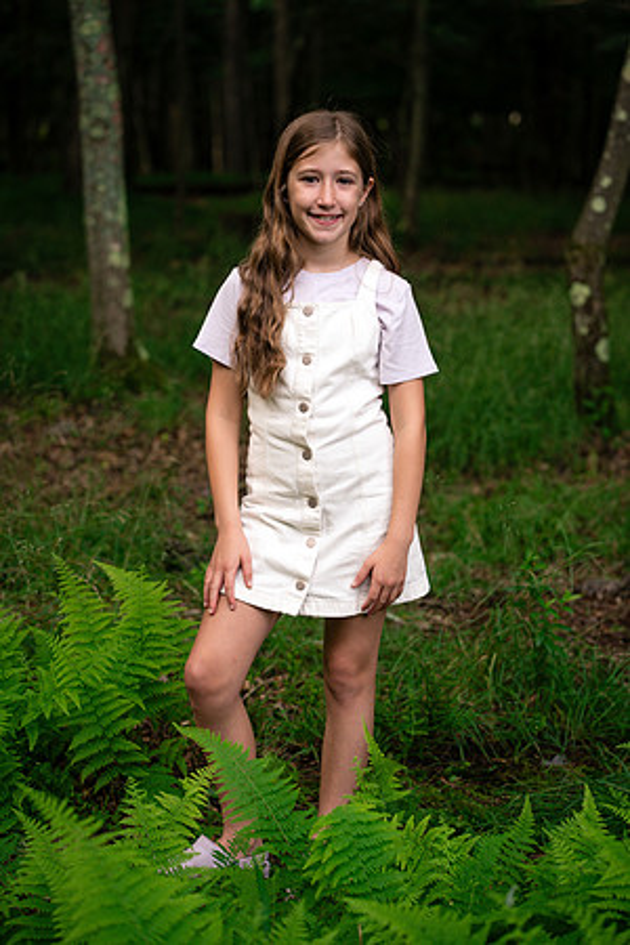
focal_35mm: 85
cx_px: 315
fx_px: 2231
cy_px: 472
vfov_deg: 23.9
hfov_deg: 16.1
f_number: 4
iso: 200
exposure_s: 1/250
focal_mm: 85
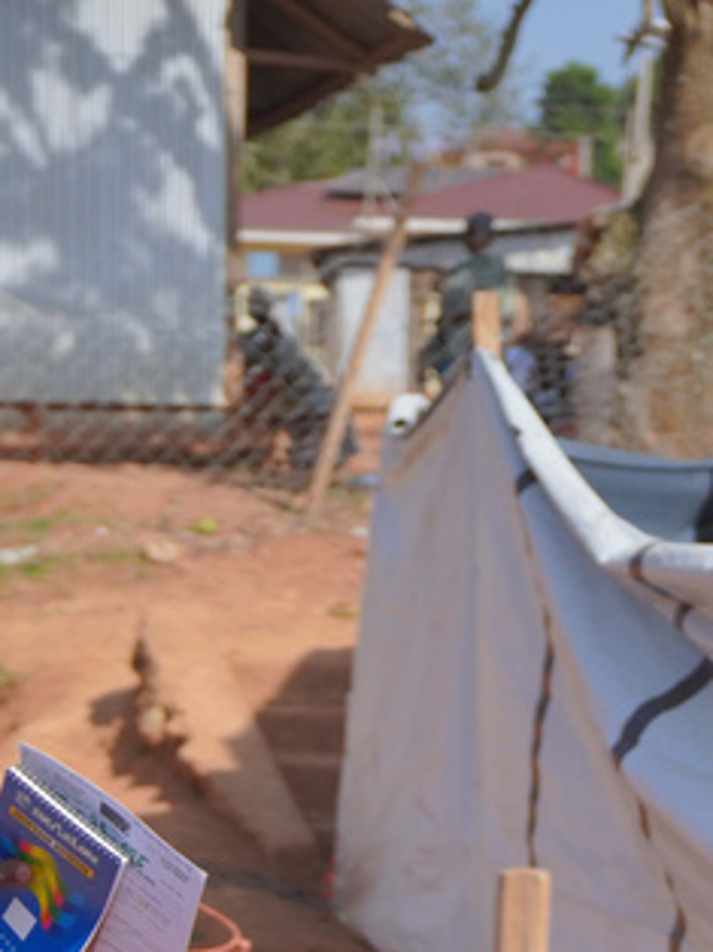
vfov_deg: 16.7
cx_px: 592
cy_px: 916
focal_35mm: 116
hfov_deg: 12.7
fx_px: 3190
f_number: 2.8
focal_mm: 37
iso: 640
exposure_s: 1/8000
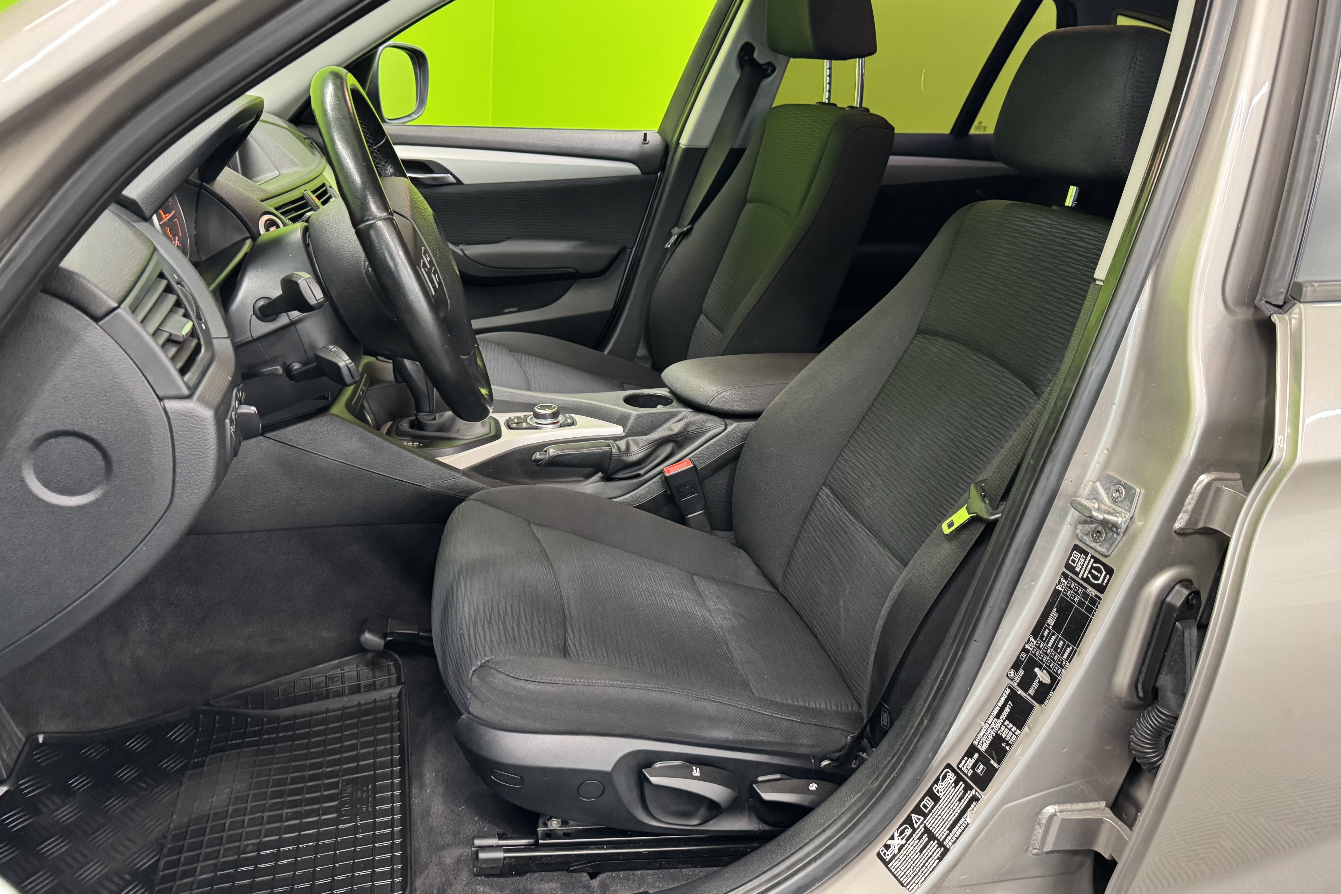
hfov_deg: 71.5
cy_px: 405
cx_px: 671
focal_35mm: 25
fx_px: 931
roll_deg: -5.1
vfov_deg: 51.2
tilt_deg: -18.1
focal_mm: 6.76
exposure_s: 1/50
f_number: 1.78
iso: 500
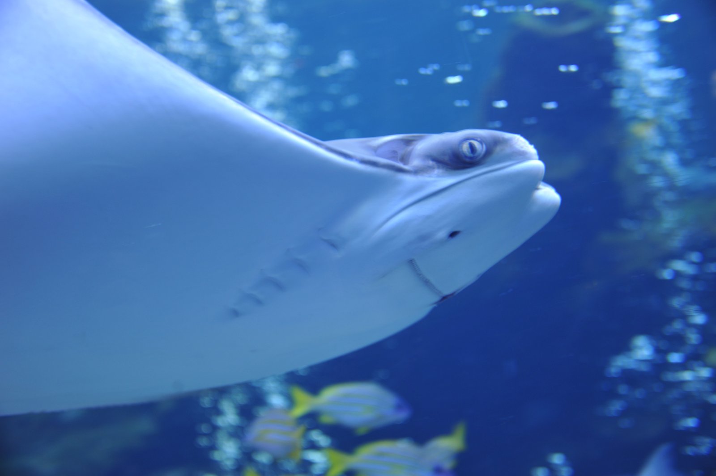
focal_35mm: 42
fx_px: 835
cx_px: 358
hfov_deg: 46.4
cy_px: 238
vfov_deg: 31.9
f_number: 4
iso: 450
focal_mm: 42
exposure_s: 1/30
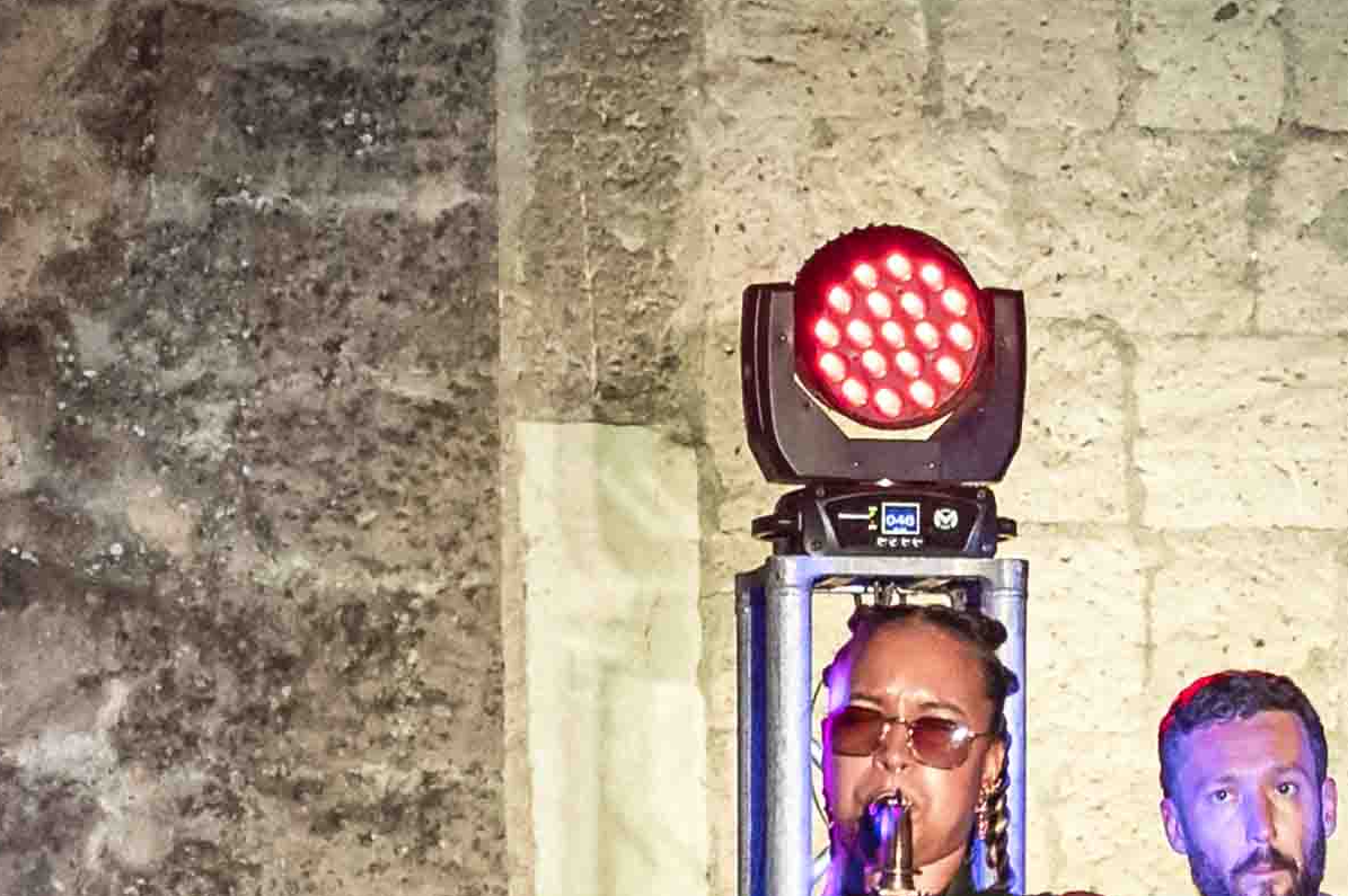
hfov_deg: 5.1
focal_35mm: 405
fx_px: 15154
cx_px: 1518
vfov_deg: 3.4
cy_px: 871
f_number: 3.2
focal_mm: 80
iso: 1600
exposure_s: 1/320
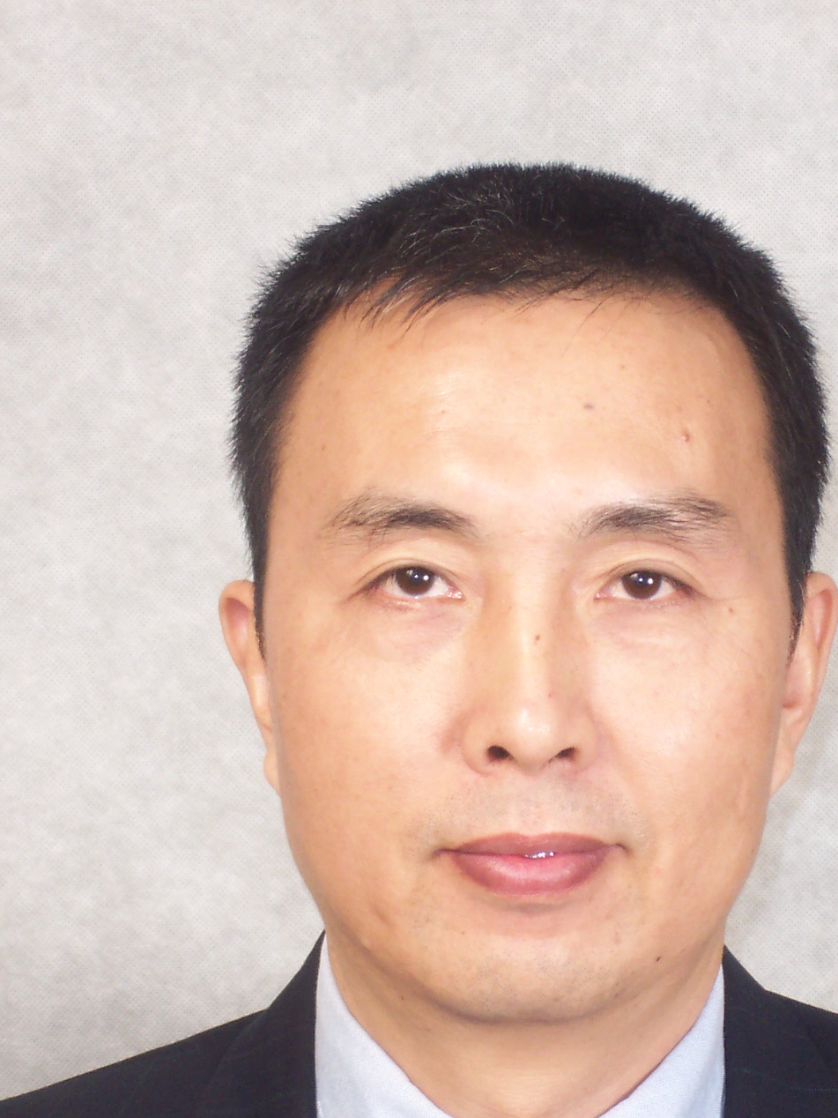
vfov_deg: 10.5
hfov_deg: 7.9
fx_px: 6068
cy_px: 704
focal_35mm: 188
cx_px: 535
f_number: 4.9
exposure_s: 1/125
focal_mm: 22.4
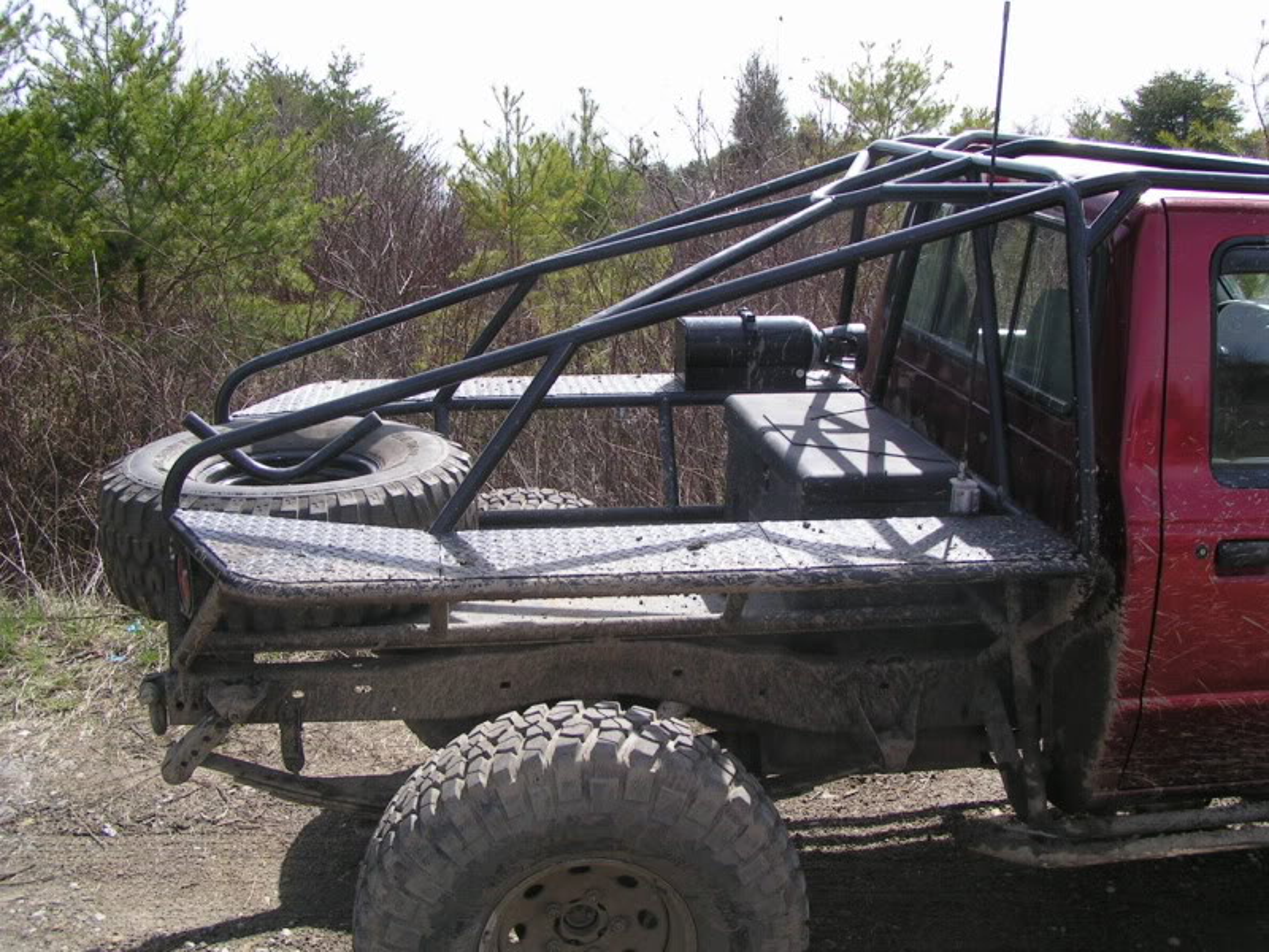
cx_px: 634
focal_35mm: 38
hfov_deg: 49.0
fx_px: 1393
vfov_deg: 37.7
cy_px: 476
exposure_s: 1/320
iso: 50
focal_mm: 5.8
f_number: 5.6
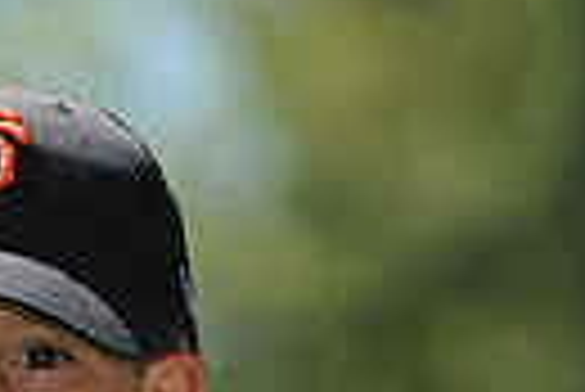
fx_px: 9793
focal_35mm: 602
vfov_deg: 2.3
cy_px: 617
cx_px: -112
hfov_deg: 3.4
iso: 200
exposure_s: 1/1600
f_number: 4
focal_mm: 135
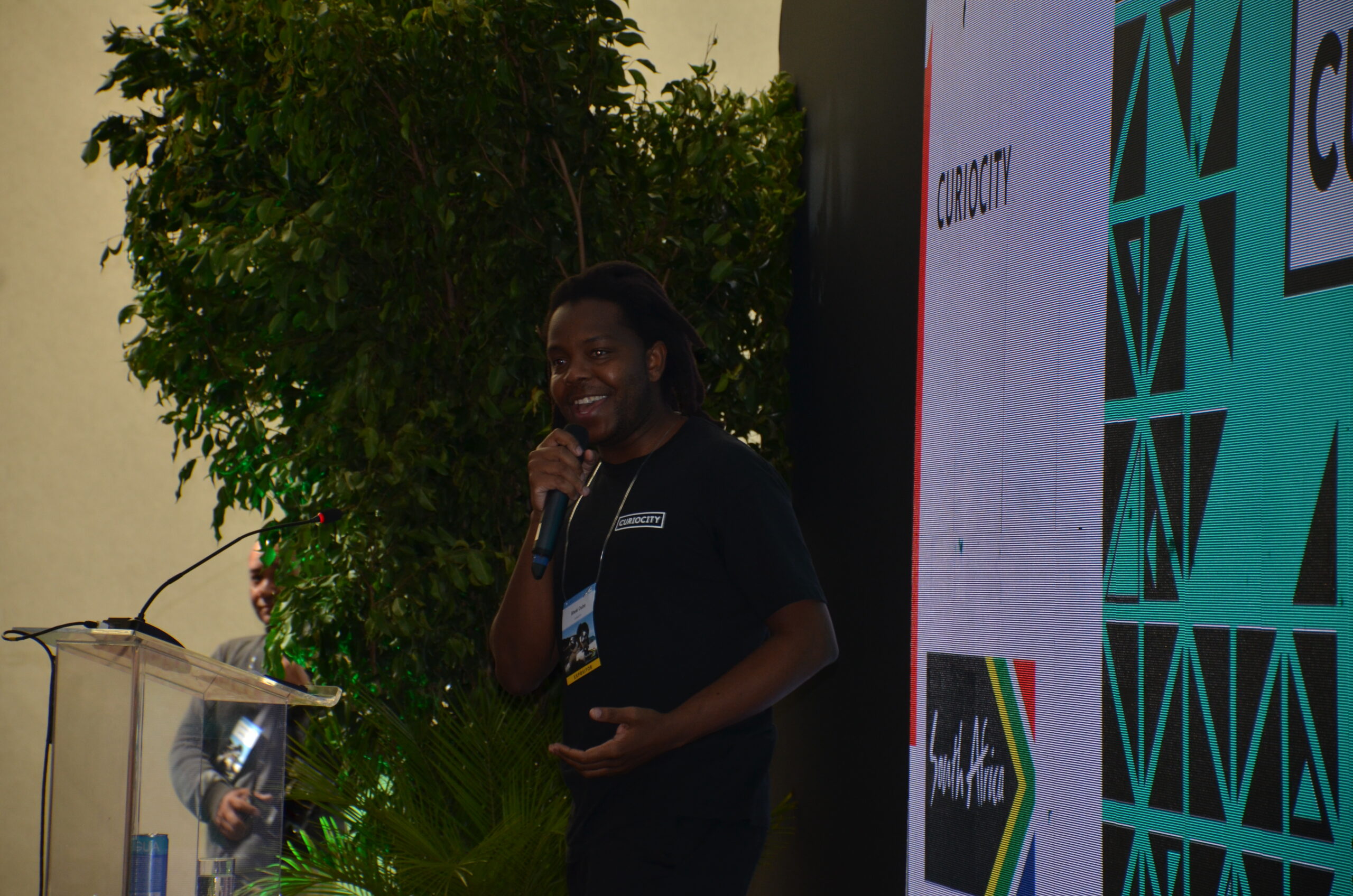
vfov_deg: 8.1
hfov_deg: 12.3
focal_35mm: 168
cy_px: 448
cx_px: 676
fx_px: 6301
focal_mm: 112
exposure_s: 1/60
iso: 400
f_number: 5.6
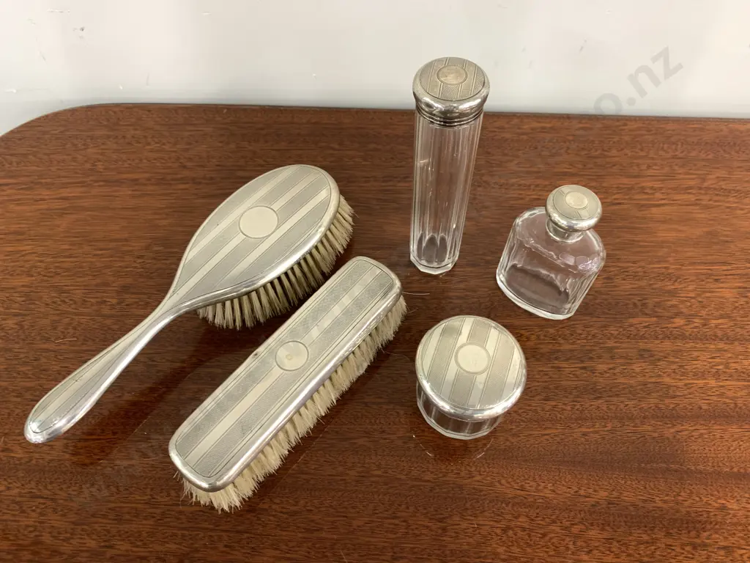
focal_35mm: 26
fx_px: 563
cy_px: 282
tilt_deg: -59.8
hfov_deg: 67.3
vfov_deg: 53.1
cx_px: 375
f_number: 1.8
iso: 160
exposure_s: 1/50
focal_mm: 4.25
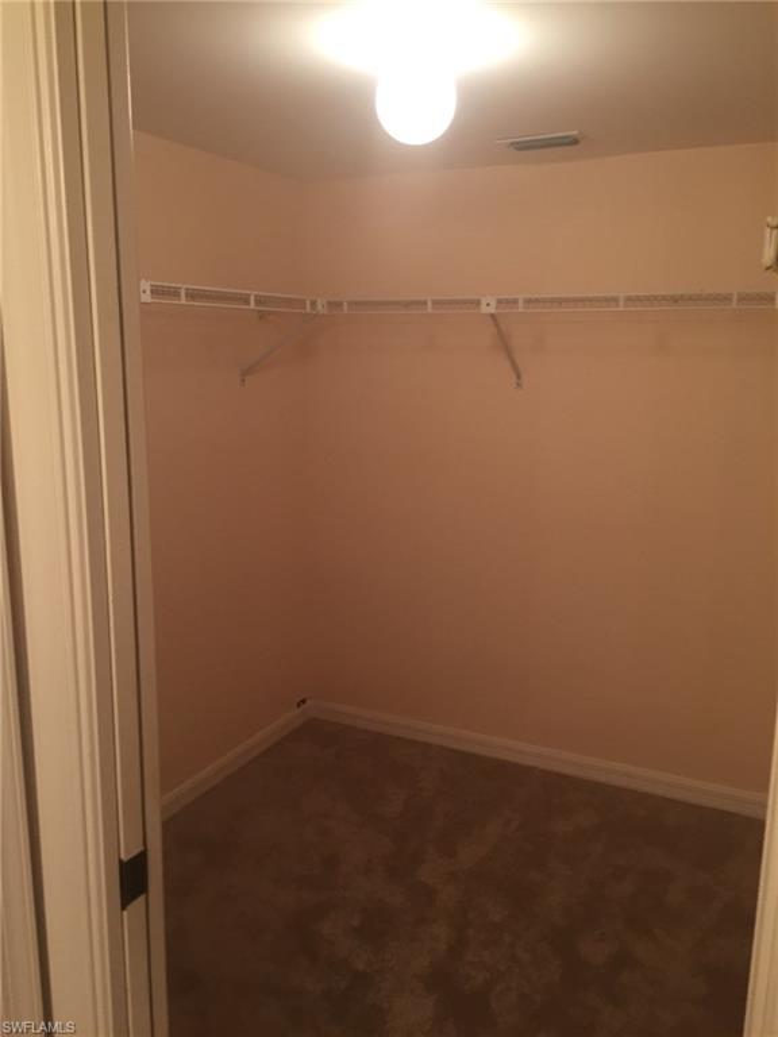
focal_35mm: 29
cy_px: 518
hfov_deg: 48.2
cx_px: 389
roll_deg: +0.2
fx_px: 869
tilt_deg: -13.1
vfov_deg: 61.7
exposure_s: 1/30
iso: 64
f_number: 2.2
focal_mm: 4.15
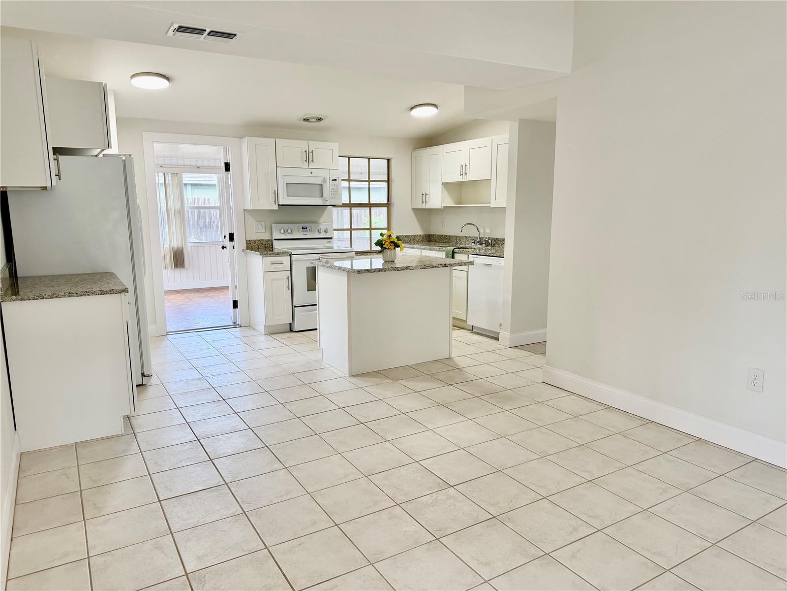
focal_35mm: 24
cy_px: 296
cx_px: 394
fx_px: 546
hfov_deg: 71.6
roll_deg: +0.7
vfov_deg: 56.8
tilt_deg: -9.7
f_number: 1.78
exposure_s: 1/120
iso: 125
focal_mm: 6.76
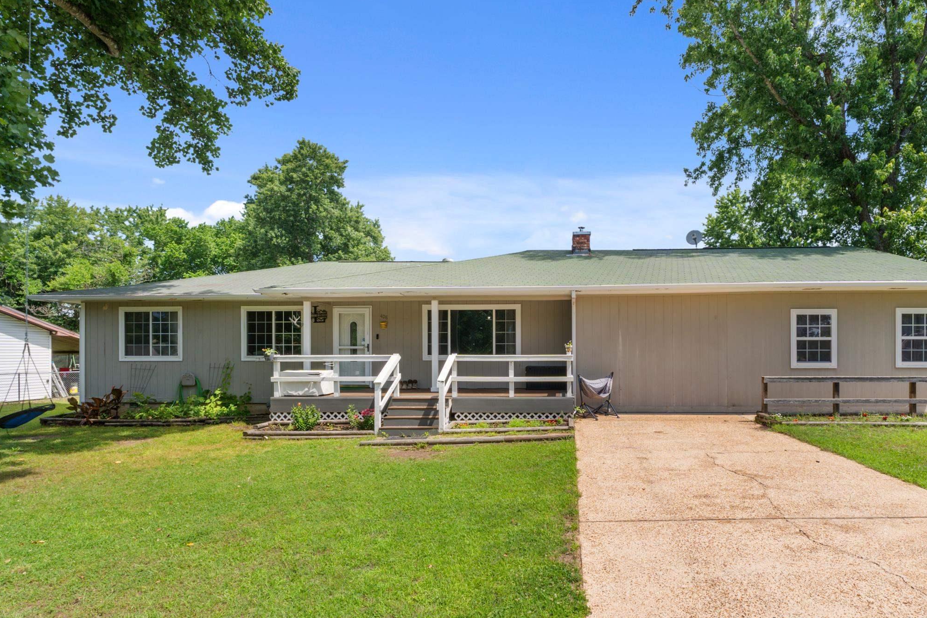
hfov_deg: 82.0
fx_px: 526
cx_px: 544
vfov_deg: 60.6
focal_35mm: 20
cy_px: 355
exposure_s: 1/500
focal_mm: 10.9
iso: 200
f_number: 9
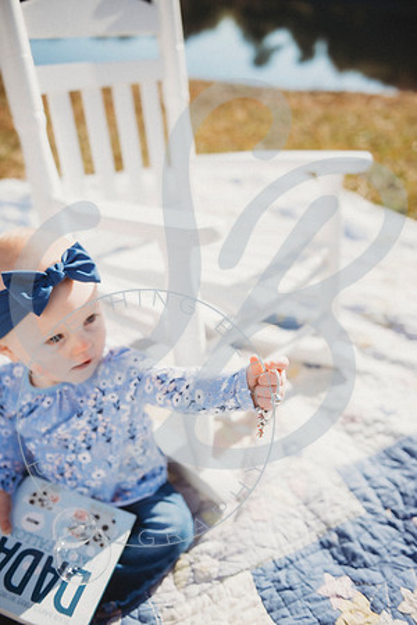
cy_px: 312
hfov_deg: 42.3
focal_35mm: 31
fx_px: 539
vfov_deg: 60.3
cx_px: 208
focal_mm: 31
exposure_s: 1/1250
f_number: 2.8
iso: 100
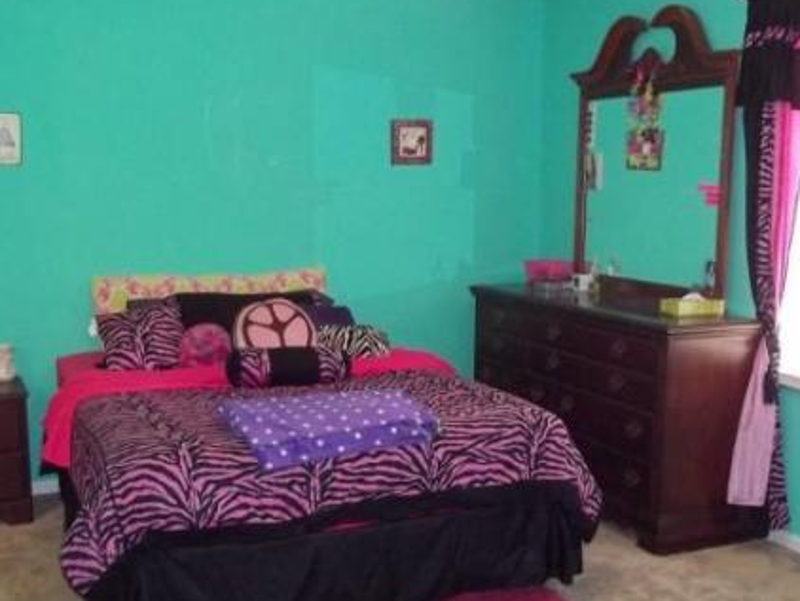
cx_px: 383
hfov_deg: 42.9
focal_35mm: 44
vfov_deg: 32.9
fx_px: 1017
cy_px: 326
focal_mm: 5.7
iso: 250
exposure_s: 1/30
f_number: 2.9
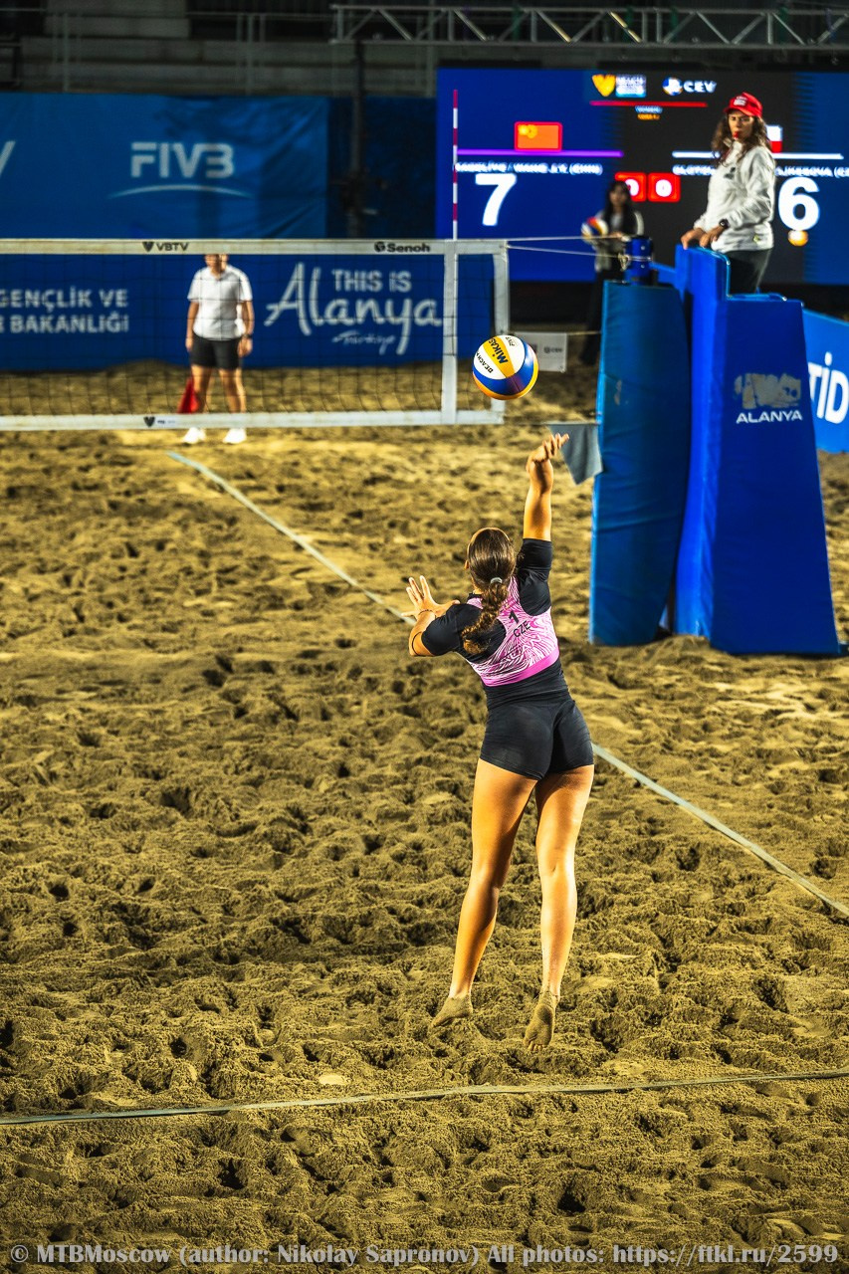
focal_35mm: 110
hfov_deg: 12.4
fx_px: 3892
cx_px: 424
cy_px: 637
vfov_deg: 18.6
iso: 800
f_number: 3.2
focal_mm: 110
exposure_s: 1/800
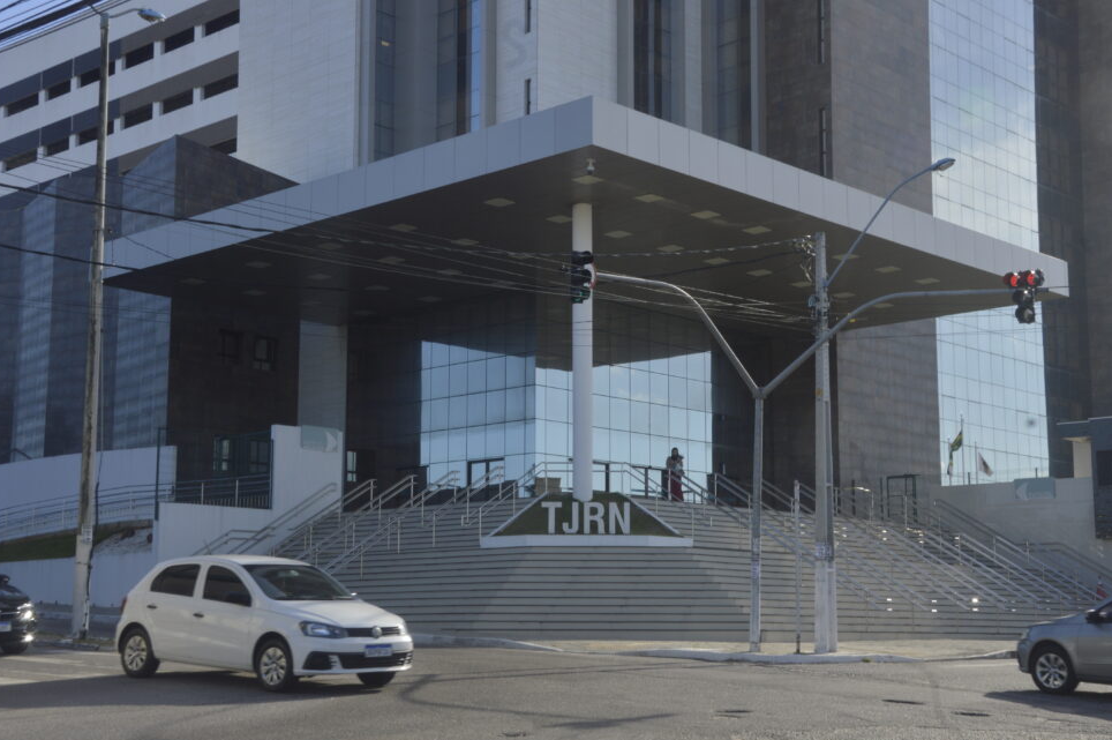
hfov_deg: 38.9
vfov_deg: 26.4
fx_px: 1574
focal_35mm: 51
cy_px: 384
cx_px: 580
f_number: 18
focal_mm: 32
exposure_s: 1/100
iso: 200
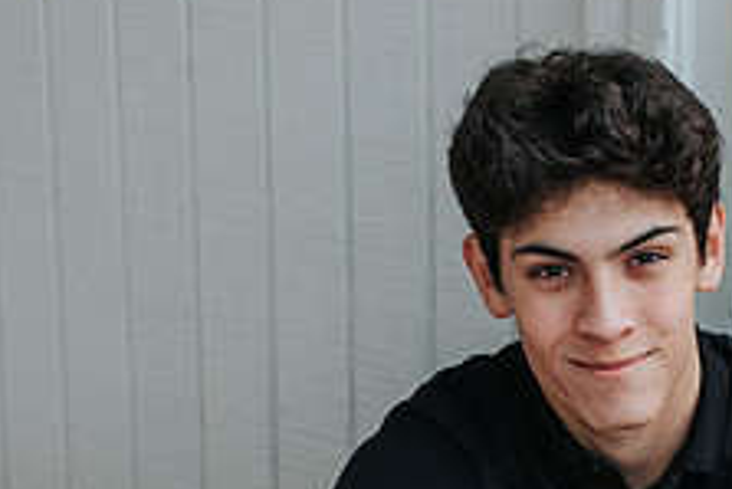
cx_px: 575
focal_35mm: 136
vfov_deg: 10.1
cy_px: 358
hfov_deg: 15.0
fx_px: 2767
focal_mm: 50
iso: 140
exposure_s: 1/800
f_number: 2.8
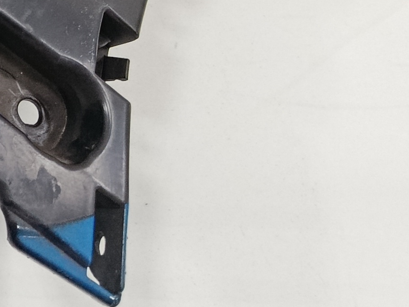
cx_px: -443
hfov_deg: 14.8
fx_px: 1241
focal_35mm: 105
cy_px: -287
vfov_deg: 12.6
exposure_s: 1/100
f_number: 1.7
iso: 1158
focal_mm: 5.24
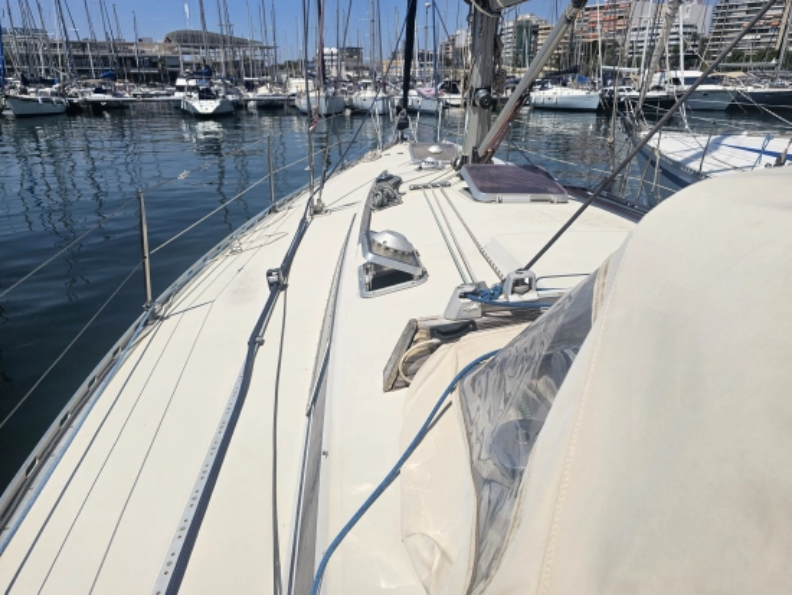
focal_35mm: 23
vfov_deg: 58.9
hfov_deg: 73.9
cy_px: 298
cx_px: 396
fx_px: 526
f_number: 1.7
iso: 10
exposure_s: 1/2544
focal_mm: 6.3
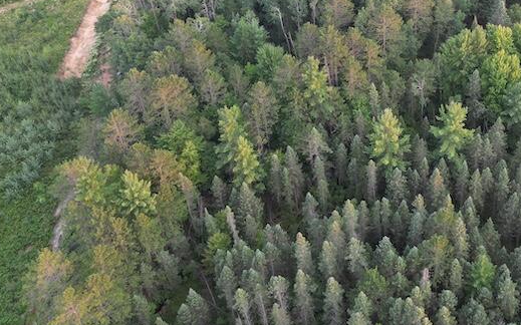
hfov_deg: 40.0
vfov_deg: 25.3
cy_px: 15
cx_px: 389
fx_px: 696
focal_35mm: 49
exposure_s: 1/50
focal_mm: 6.72
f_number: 1.7
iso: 100
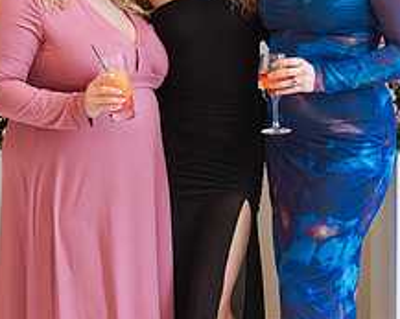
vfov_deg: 13.7
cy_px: 31
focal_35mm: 111
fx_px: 1312
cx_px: 199
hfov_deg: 17.3
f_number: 4
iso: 900
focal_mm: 38
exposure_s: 1/400
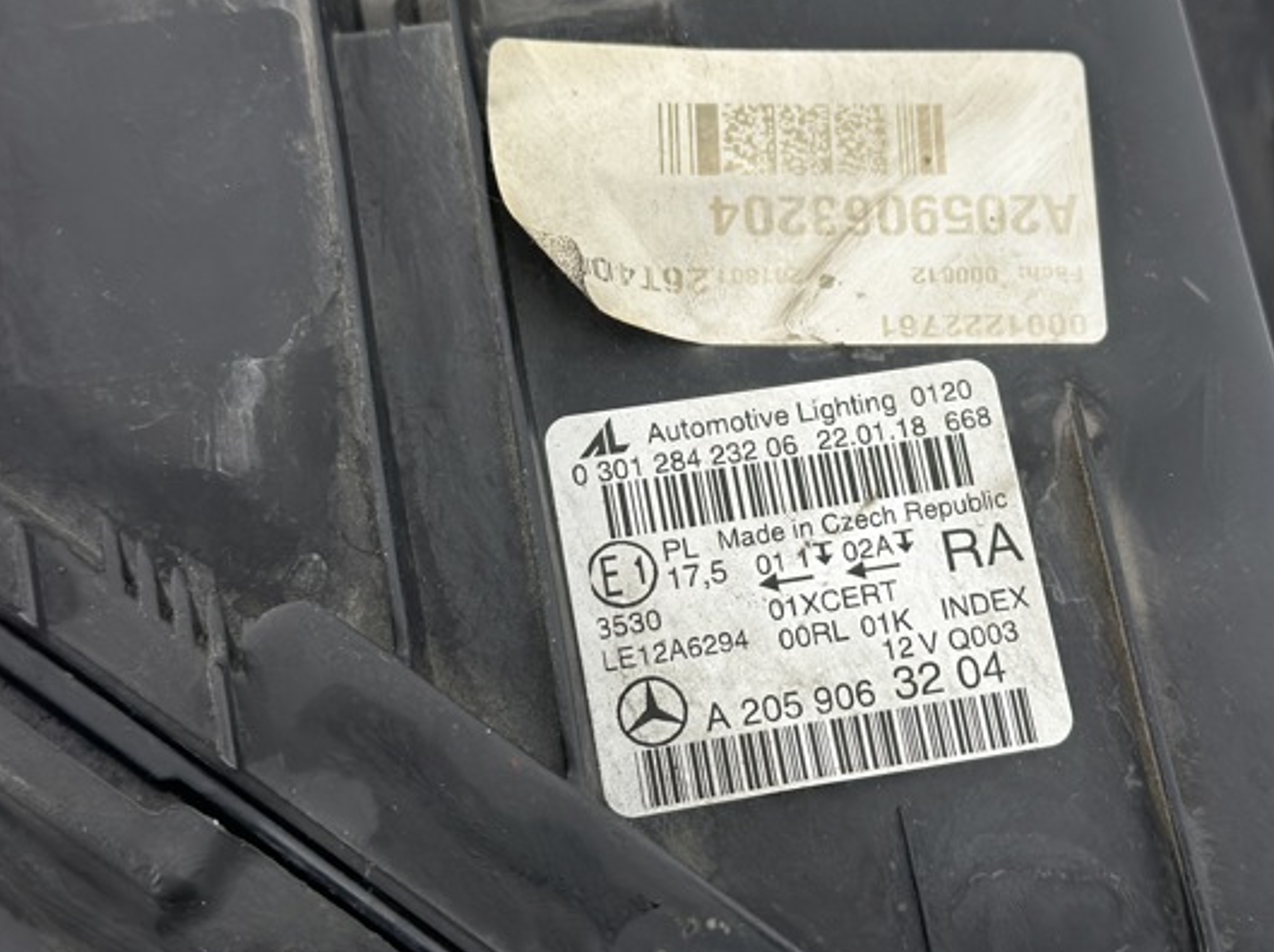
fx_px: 2132
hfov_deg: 33.2
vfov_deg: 25.1
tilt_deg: -86.1
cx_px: 721
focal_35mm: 58
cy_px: 410
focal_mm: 6.86
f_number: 1.78
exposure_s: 1/50
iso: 160
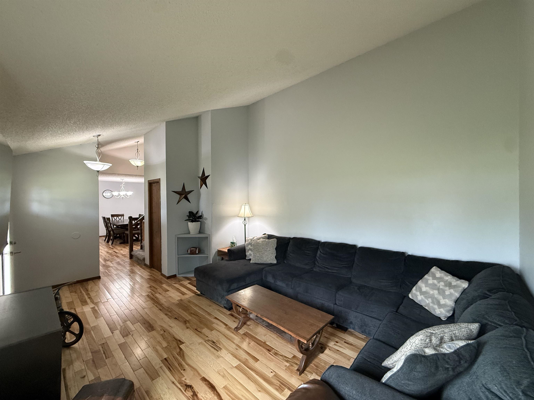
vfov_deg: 85.7
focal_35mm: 14
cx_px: 267
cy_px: 200
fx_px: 216
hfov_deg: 102.1
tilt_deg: -0.3
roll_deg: +0.2
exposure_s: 1/60
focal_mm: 2.22
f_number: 2.2
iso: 400
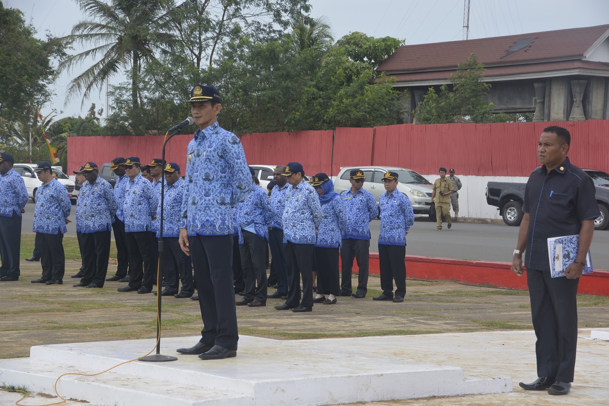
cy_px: 203
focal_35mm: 93
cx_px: 304
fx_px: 1573
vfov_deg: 14.7
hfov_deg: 21.9
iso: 180
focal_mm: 62
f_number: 8
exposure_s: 1/250
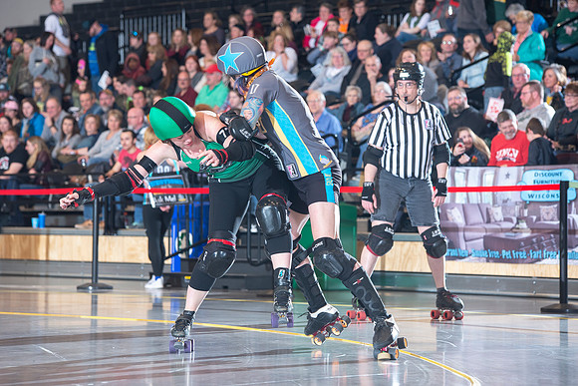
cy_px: 193
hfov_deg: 14.7
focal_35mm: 140
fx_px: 2248
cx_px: 289
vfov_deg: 9.8
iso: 640
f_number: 5.6
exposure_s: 1/160
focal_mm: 140
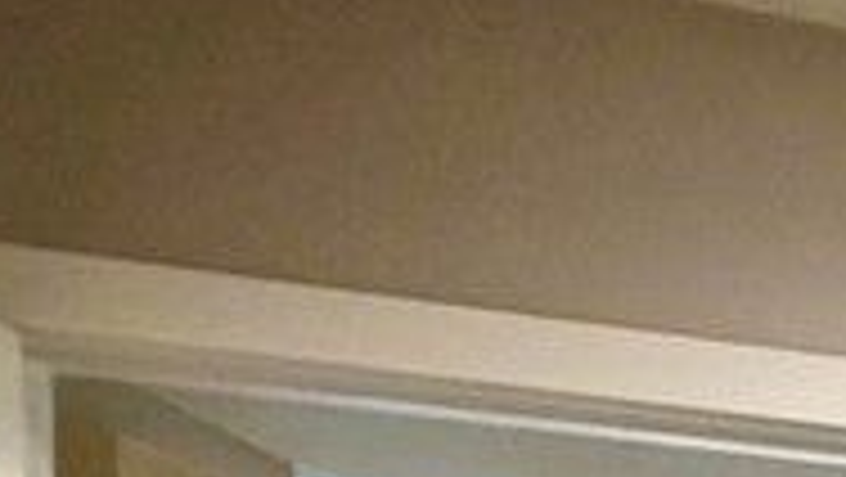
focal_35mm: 83
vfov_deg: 12.0
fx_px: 1863
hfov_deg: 13.9
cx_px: 2174
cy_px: 1107
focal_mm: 2.22
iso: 250
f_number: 2.2
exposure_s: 1/120
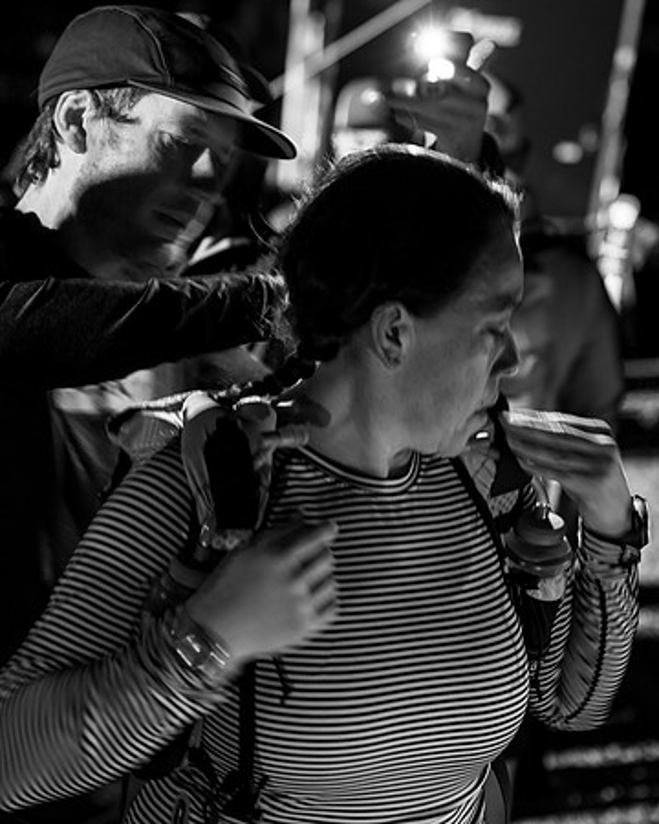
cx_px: 388
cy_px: 412
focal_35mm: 93
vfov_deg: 20.5
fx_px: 2275
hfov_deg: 16.5
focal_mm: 66.3
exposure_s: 1/20
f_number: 3.2
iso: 500
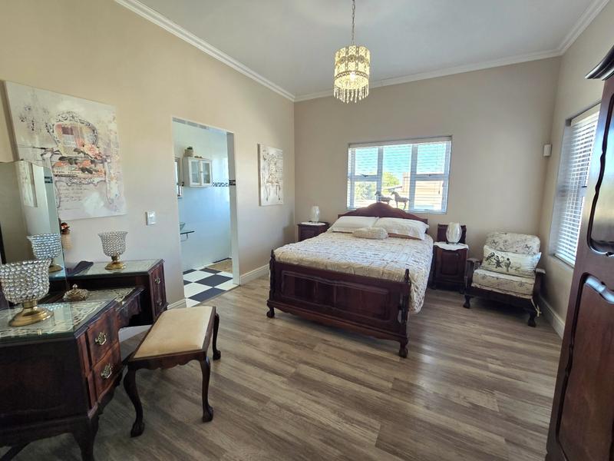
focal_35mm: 13
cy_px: 230
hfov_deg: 106.2
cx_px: 307
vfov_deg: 89.9
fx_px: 231
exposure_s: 1/50.3
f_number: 2.2
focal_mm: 2.2
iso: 64
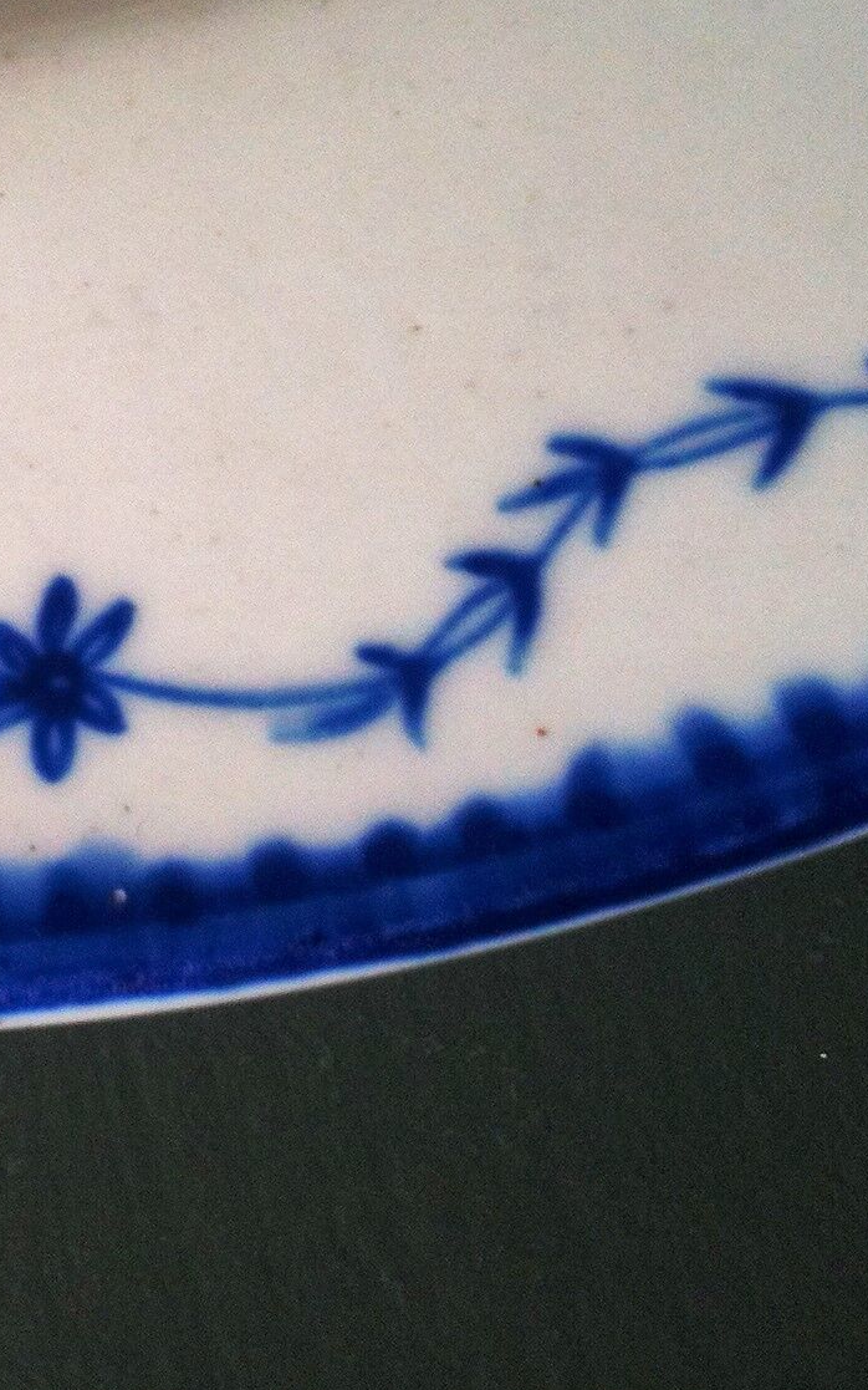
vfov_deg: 30.0
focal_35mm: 68
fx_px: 2574
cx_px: 48
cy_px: 448
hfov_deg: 18.7
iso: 80
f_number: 2.8
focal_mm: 3.85
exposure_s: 1/120
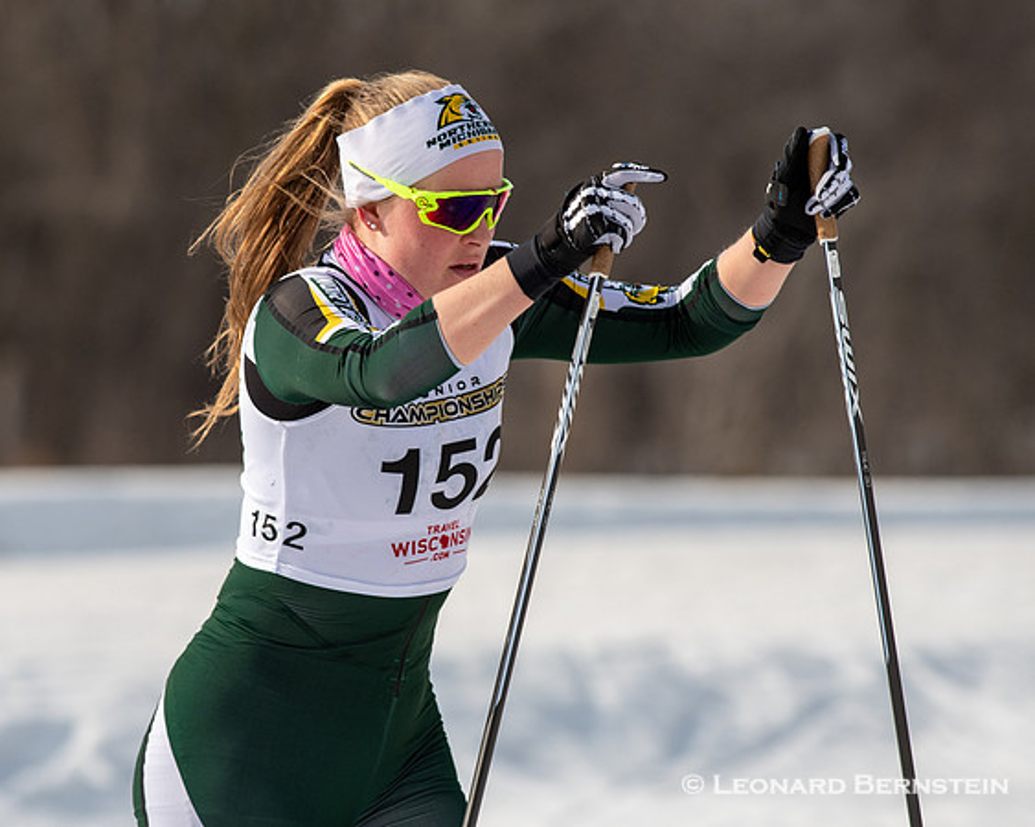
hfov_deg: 3.8
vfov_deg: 3.1
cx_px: 423
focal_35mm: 507
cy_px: 414
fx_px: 15519
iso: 400
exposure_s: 1/2000
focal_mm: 300
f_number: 6.3
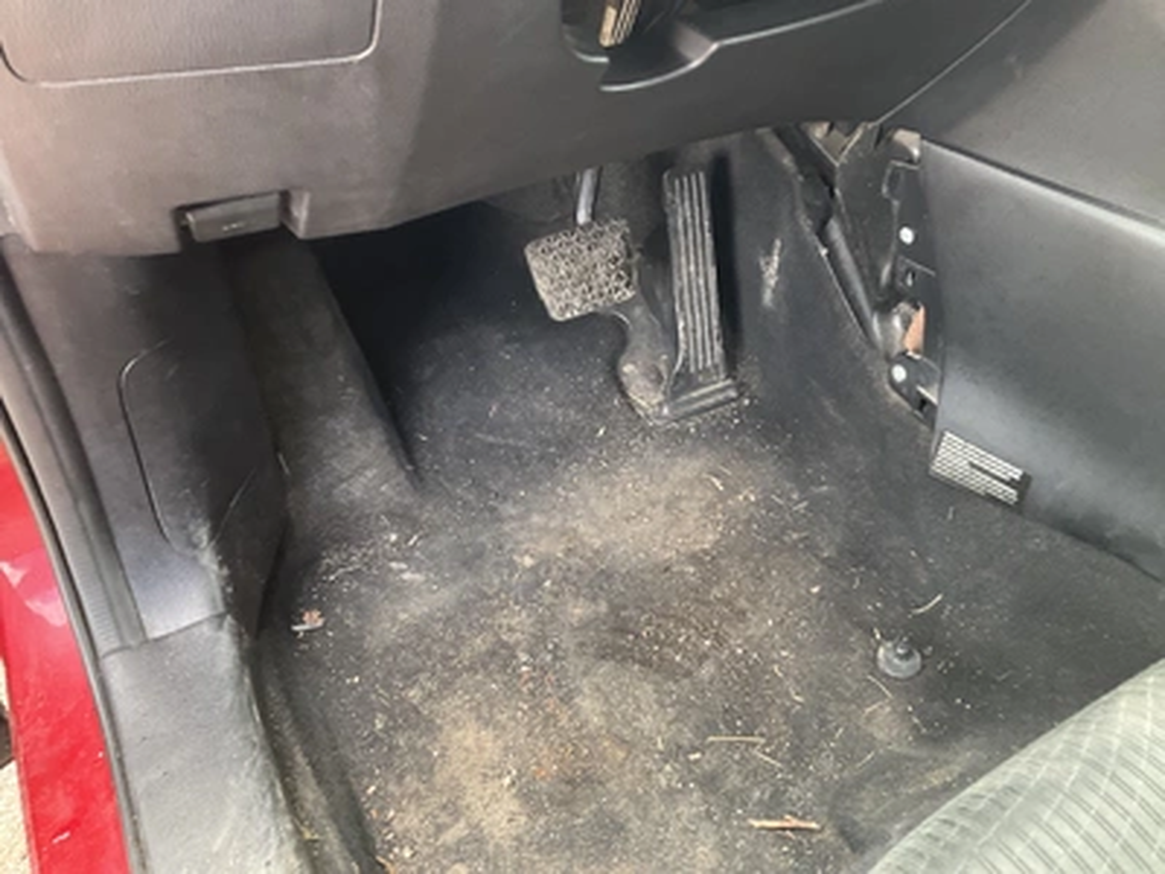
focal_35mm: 29
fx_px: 976
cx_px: 582
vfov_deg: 48.2
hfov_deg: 61.7
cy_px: 437
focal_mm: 3
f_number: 1.8
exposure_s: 1/60
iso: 125
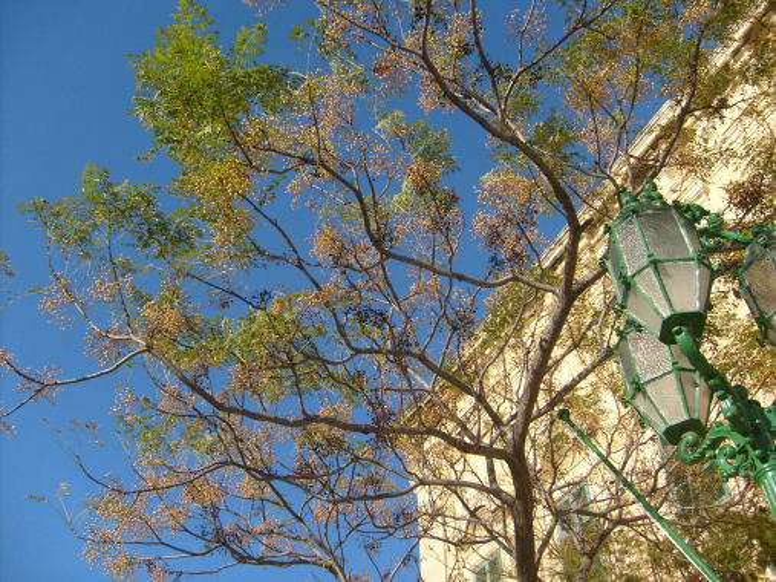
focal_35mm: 35
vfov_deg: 40.7
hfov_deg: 52.6
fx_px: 784
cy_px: 291
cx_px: 388
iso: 80
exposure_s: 1/250
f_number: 7.1
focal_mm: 5.8
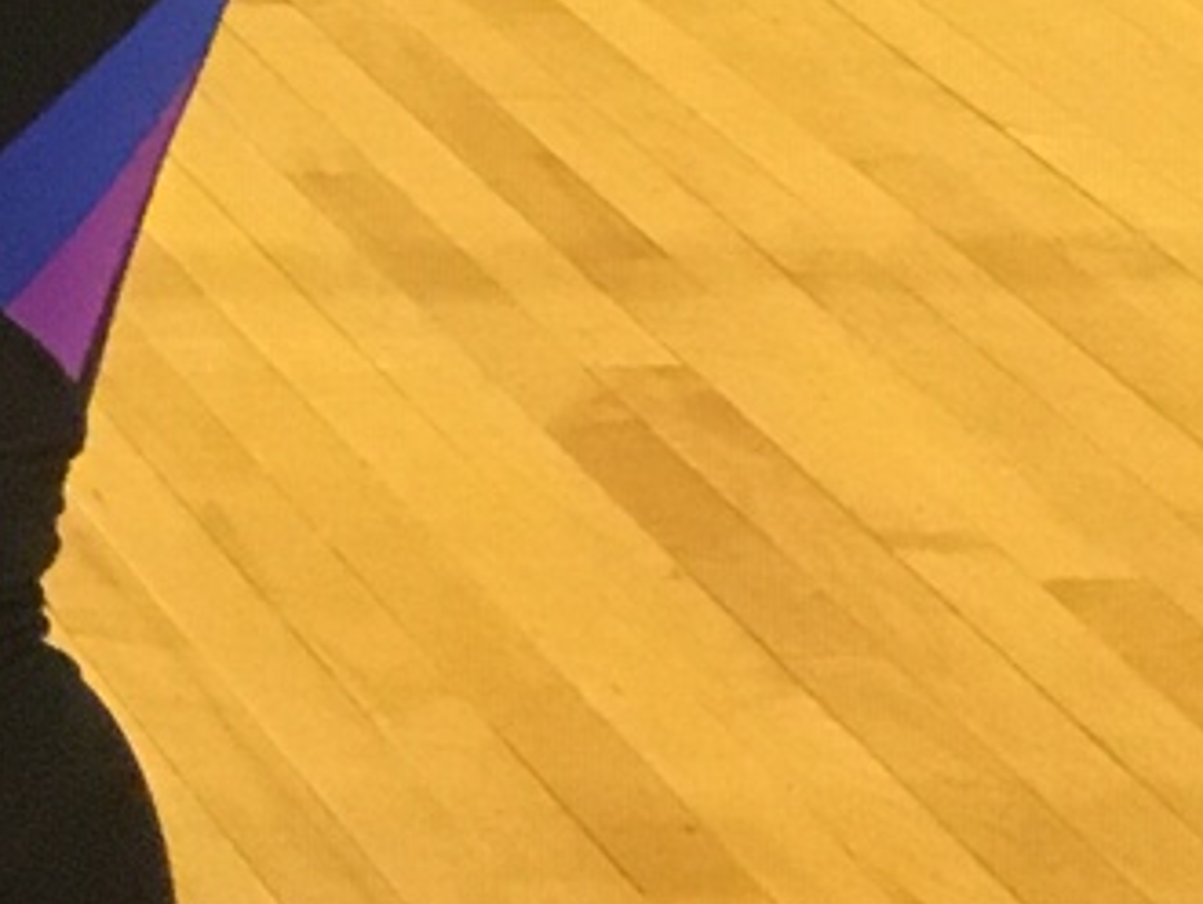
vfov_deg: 7.8
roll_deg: +0.4
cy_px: -1334
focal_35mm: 177
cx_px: -1987
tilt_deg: -9.1
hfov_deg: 9.5
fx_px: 6156
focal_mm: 4.15
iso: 200
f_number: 2.2
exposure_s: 1/24
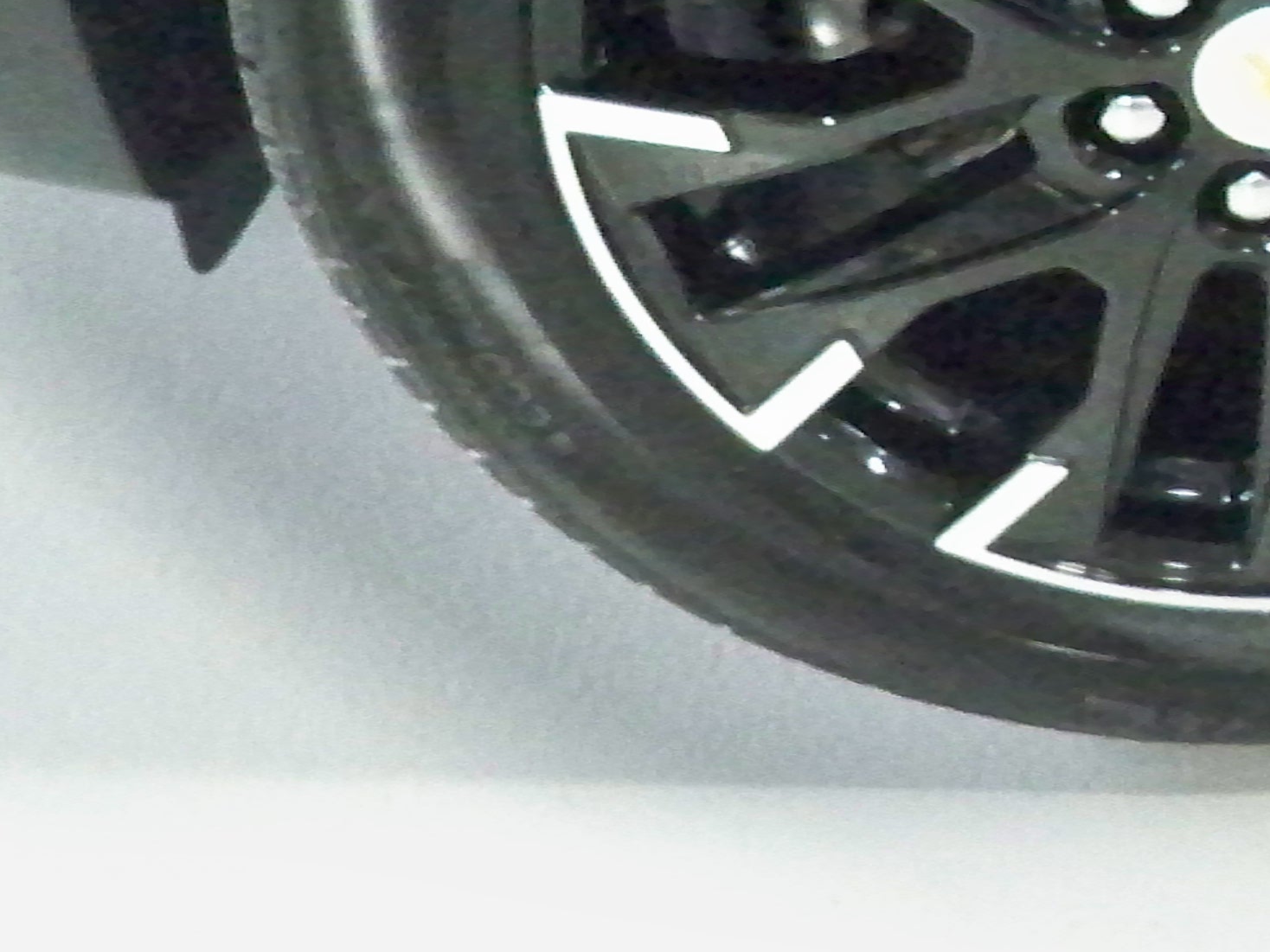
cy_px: -150
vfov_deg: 16.4
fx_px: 3192
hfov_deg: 21.5
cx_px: 1343
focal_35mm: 87
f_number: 3.1
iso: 3200
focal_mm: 6.3
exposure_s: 1/60
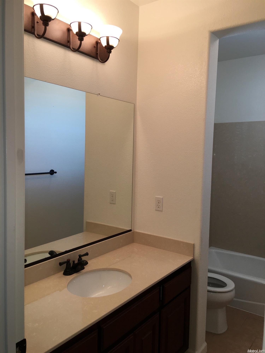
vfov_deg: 61.7
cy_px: 176
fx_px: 296
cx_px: 132
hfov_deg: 48.2
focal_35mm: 29
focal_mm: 4.15
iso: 25
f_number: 2.2
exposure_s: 1/30
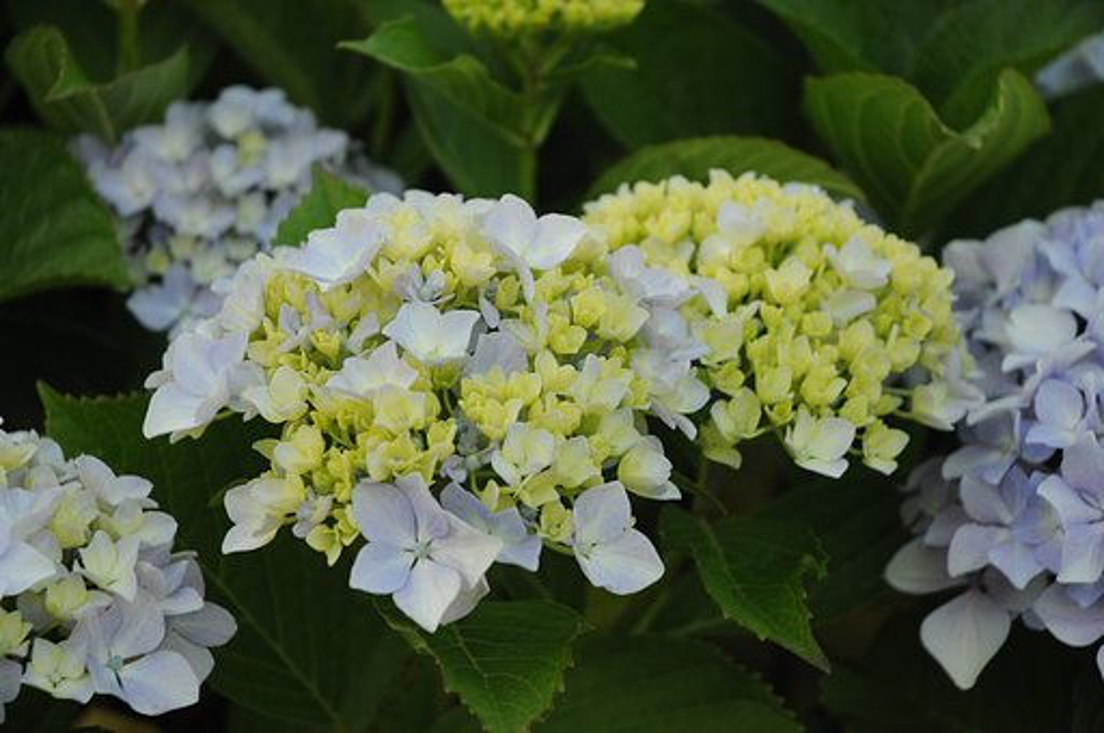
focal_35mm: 105
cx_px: 552
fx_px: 3216
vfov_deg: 13.0
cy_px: 366
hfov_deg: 19.5
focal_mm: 70
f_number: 5.6
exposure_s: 1/500
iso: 800
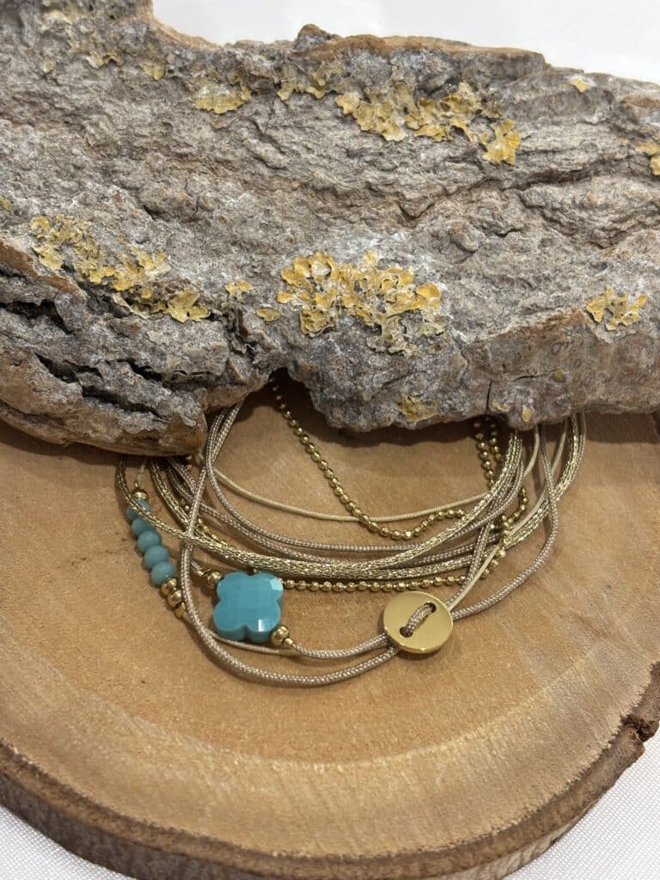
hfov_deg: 28.0
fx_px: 1322
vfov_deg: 36.8
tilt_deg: -52.5
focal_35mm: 52
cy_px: 440
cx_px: 330
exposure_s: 1/50
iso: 64
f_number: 1.6
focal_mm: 5.96
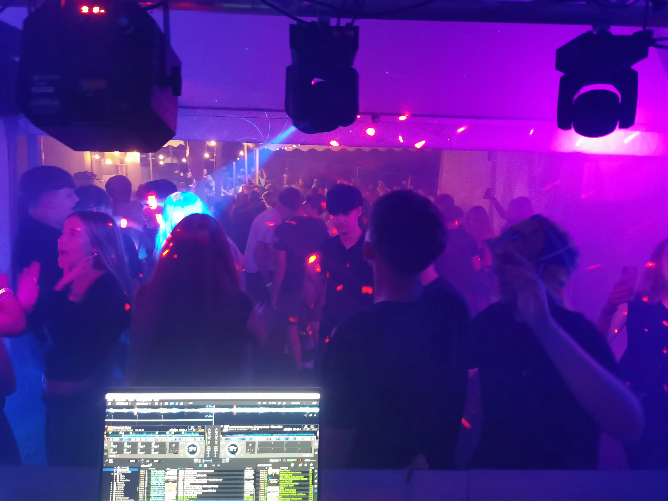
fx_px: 521
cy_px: 250
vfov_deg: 51.4
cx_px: 334
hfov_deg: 65.3
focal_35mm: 27
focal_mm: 5.56
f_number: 1.6
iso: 800
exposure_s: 1/25
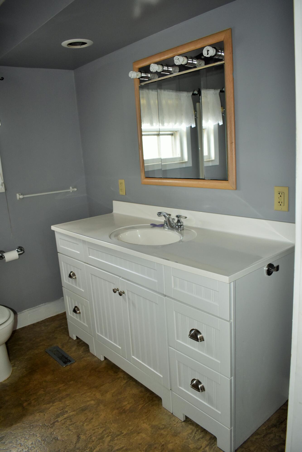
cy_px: 226
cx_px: 151
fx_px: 340
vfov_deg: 67.4
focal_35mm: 27
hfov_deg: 47.9
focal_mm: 18
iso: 800
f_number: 4
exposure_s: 1/60
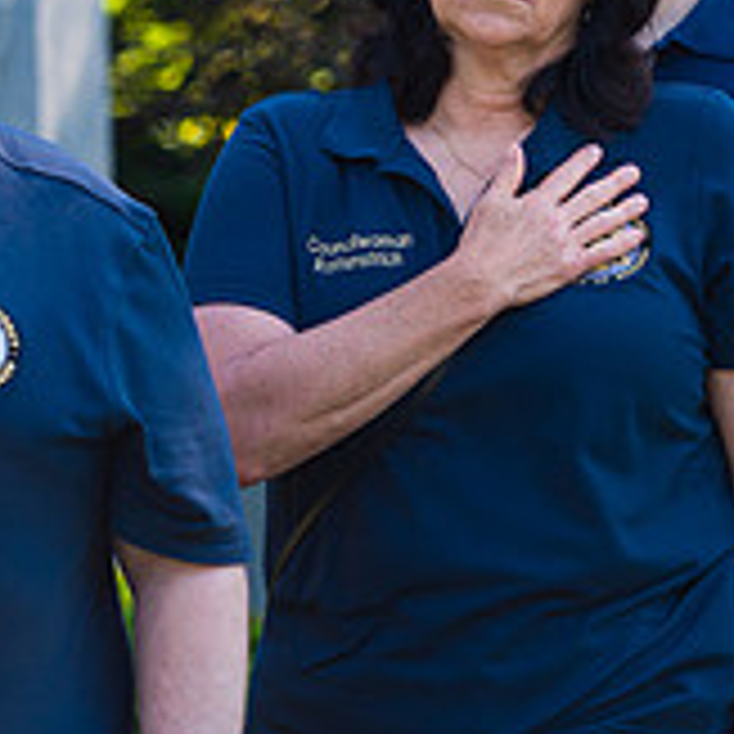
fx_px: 10172
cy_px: -63
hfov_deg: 4.1
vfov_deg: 4.1
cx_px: 635
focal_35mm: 424
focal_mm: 140
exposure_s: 1/500
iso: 200
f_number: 3.2
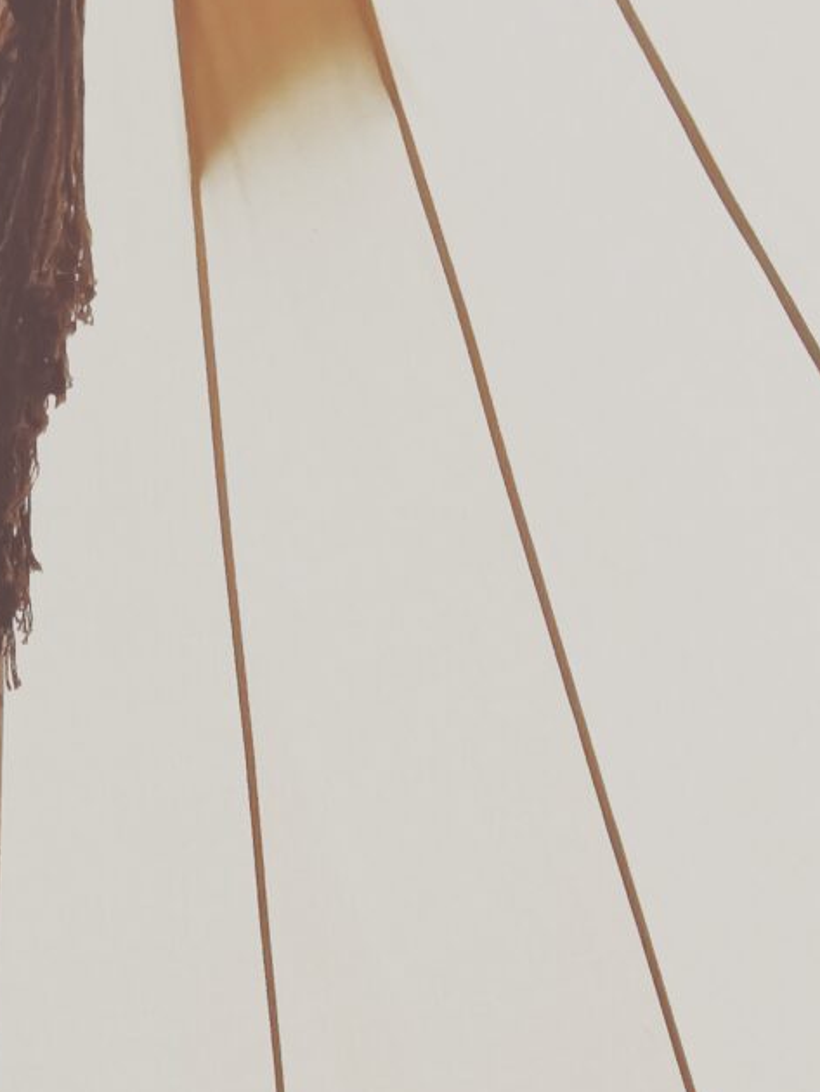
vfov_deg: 22.4
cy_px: 1782
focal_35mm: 65
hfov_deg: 22.1
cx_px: 85
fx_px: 2052
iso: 100
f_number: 2.2
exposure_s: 1/100
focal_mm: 2.35
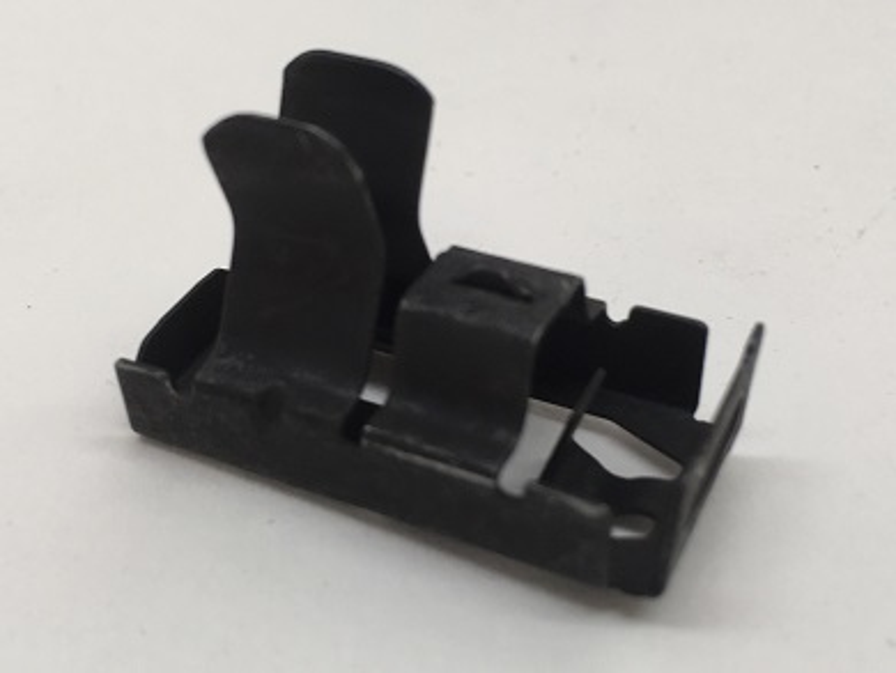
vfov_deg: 48.3
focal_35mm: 29
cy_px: 336
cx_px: 448
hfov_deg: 61.6
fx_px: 751
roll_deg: -1.9
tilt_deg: -36.3
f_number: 2.2
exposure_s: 1/60
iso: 32
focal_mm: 4.15
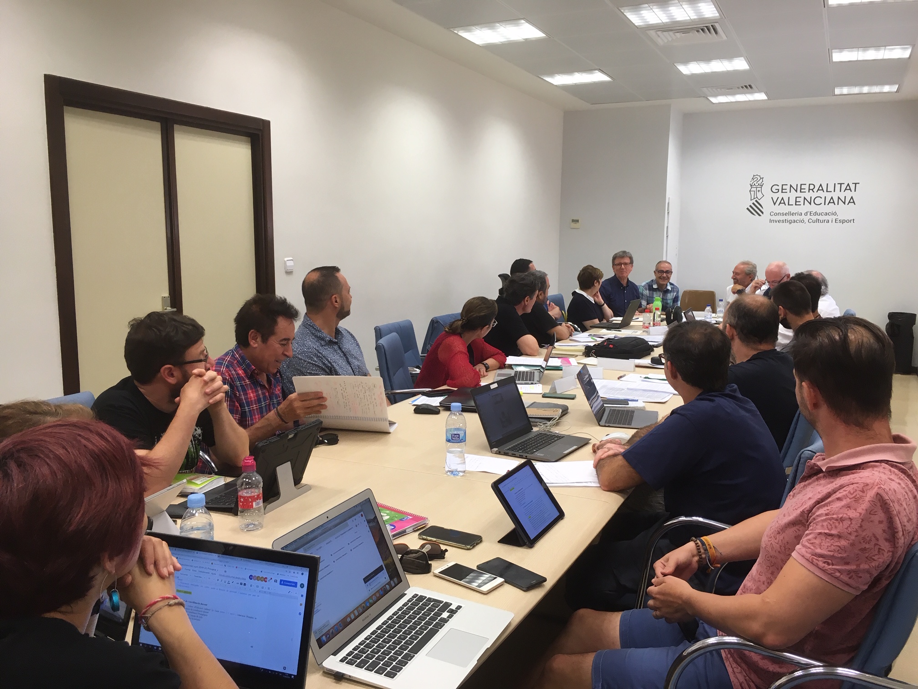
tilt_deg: -7.8
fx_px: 769
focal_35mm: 29
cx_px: 459
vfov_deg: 48.2
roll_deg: -1.7
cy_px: 344
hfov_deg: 61.7
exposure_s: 1/33
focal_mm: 4.15
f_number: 2.2
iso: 25
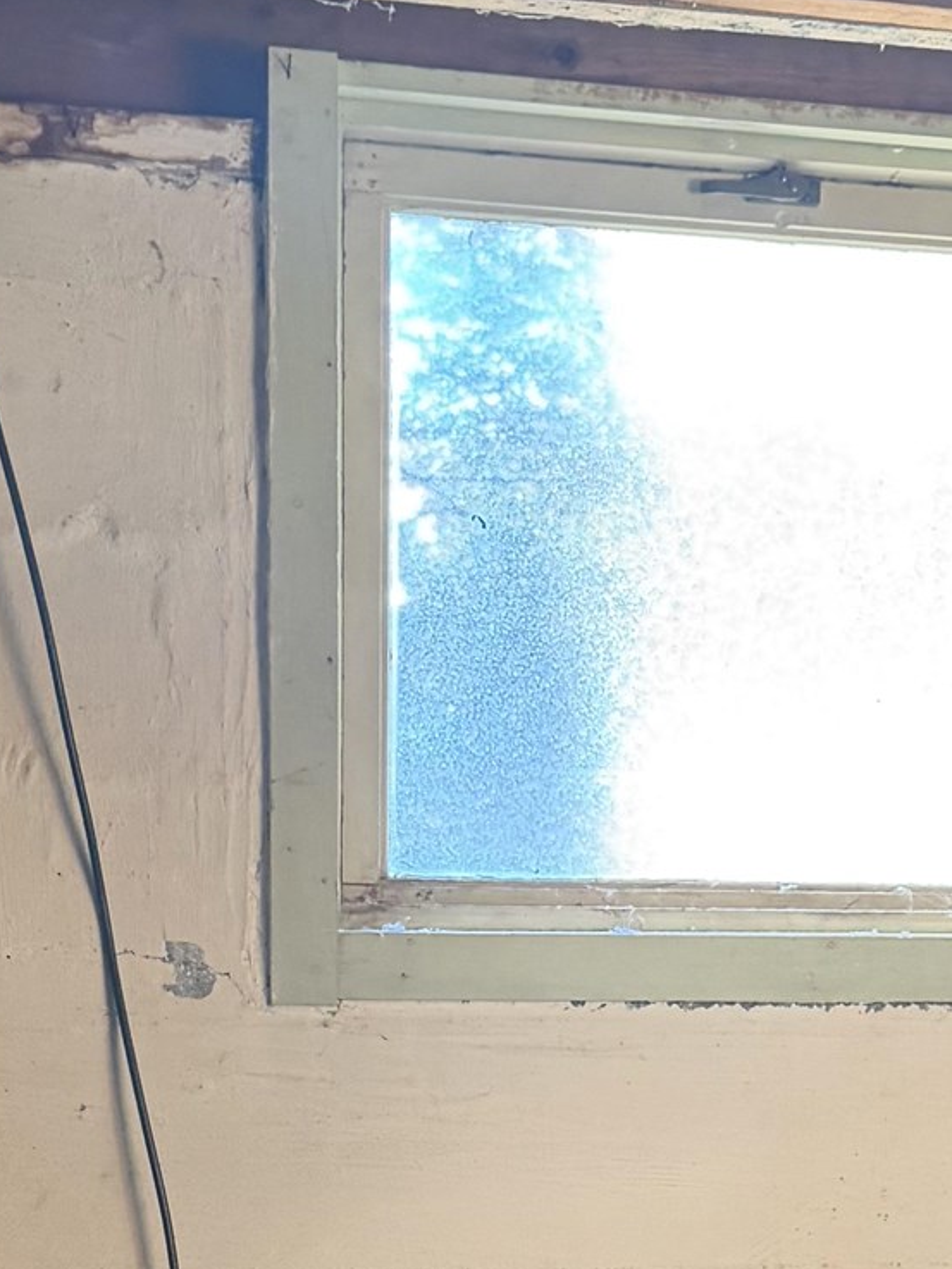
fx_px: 2749
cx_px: 556
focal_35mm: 75
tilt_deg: -2.5
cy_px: 1088
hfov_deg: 19.6
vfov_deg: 25.4
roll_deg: -0.6
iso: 200
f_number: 1.78
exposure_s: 1/62
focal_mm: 6.76
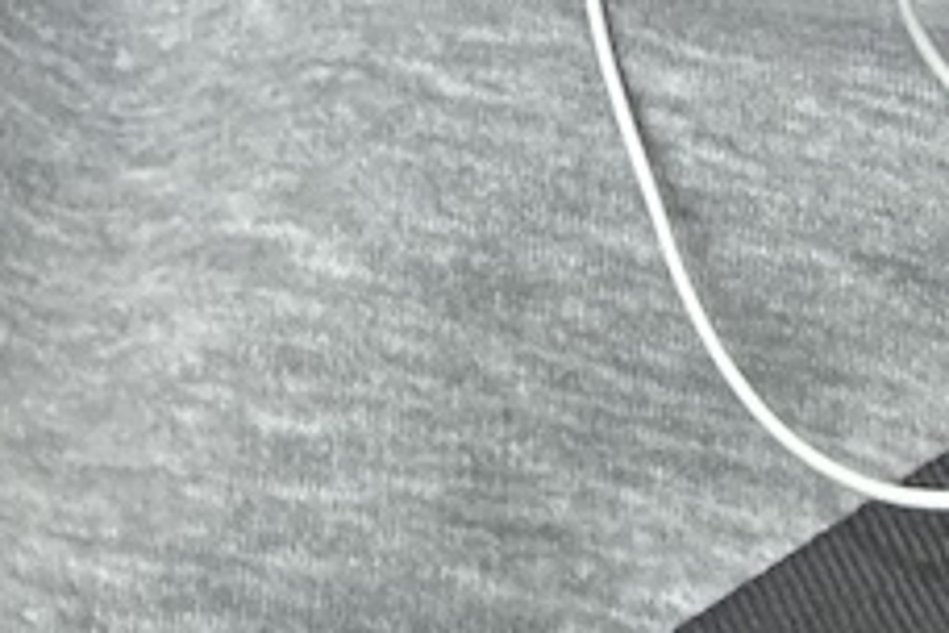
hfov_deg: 16.3
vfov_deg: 9.2
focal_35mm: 126
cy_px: -1091
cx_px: 450
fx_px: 3321
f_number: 1.9
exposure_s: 1/29
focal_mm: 2.69
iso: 640
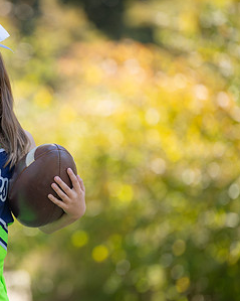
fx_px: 2763
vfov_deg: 6.2
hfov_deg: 5.0
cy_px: 160
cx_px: -16
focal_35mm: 311
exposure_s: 1/400
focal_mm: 162
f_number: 2.8
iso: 100
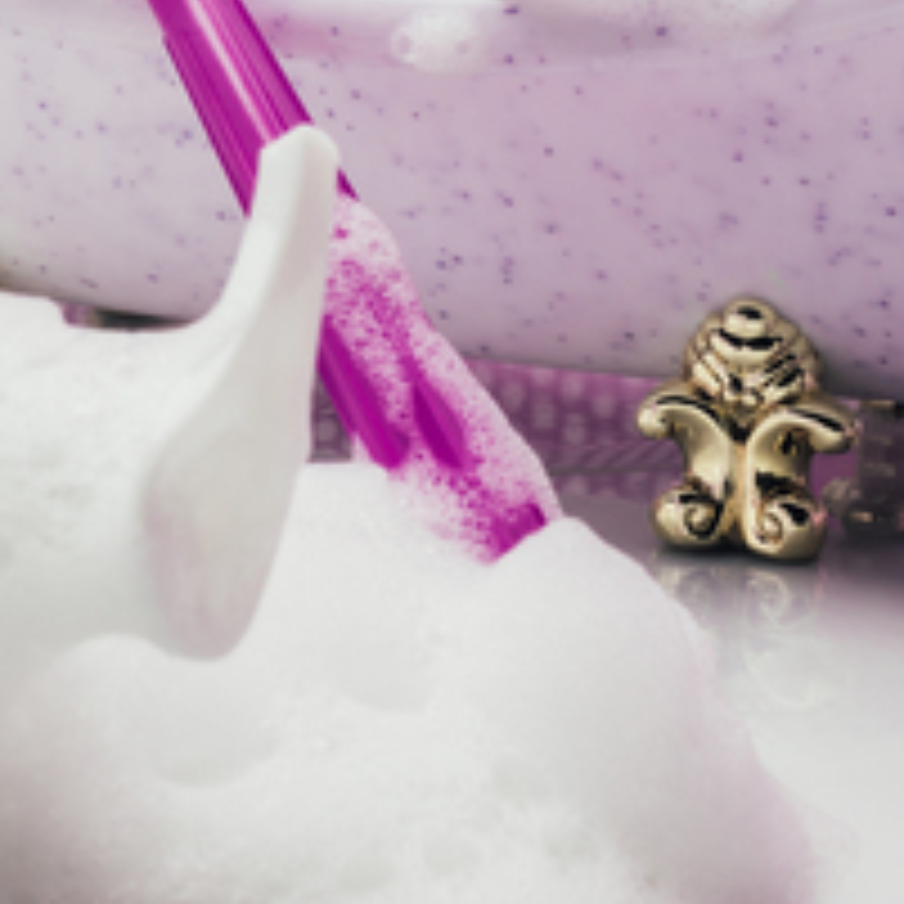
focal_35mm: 151
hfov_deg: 11.3
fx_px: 4461
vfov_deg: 11.1
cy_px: -501
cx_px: -279
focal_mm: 35
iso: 100
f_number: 13
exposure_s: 1/100
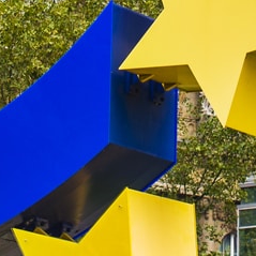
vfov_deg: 4.9
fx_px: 2970
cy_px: -263
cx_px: 50
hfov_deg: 4.9
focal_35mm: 355
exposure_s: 1/60
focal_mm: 50
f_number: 6.3
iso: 100
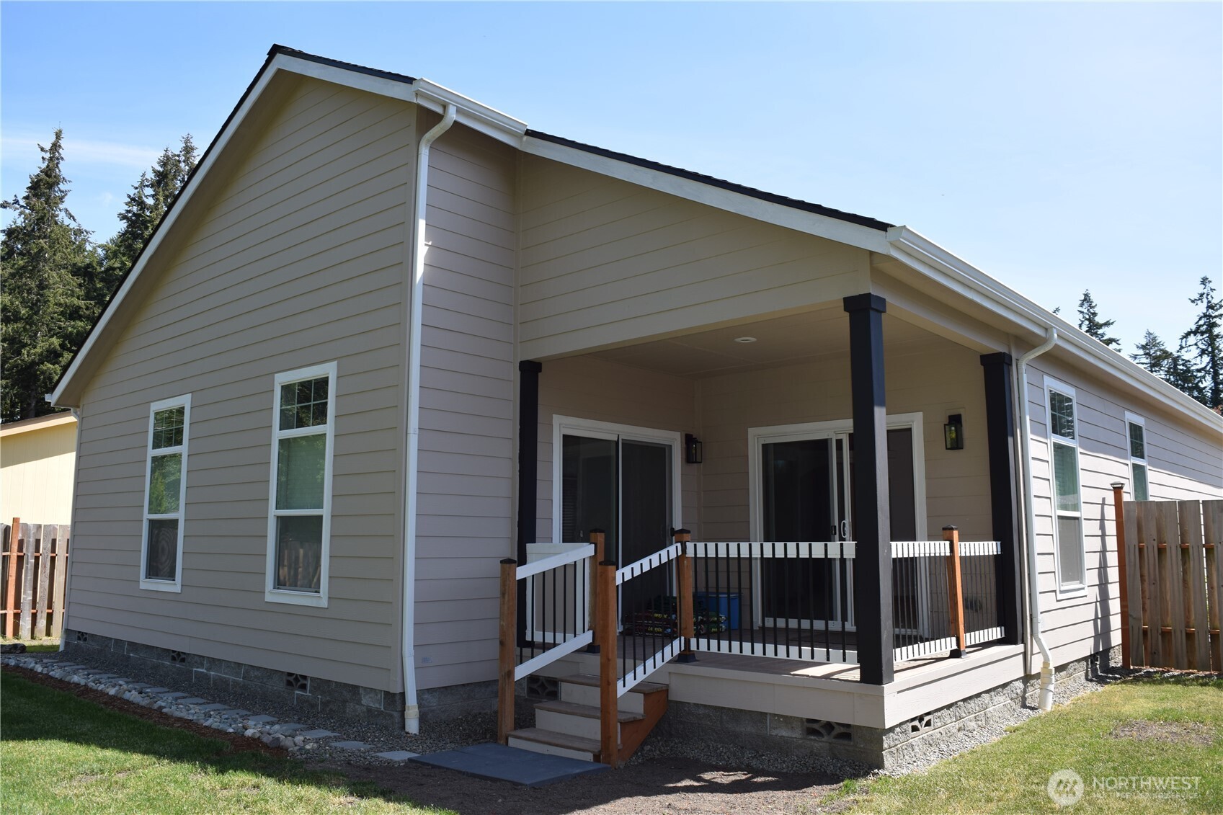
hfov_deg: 67.4
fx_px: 917
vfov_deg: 47.9
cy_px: 408
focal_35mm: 27
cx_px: 612
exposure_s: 1/200
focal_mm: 18
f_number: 7.1
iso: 100
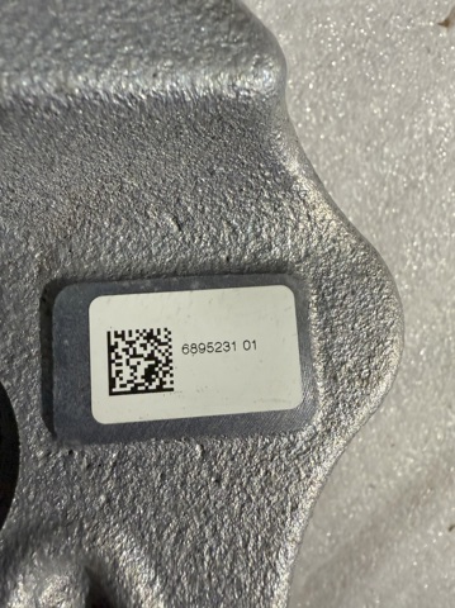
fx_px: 421
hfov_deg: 56.7
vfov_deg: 71.7
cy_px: 304
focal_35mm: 24
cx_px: 228
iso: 250
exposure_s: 1/100
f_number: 2.2
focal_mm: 2.22
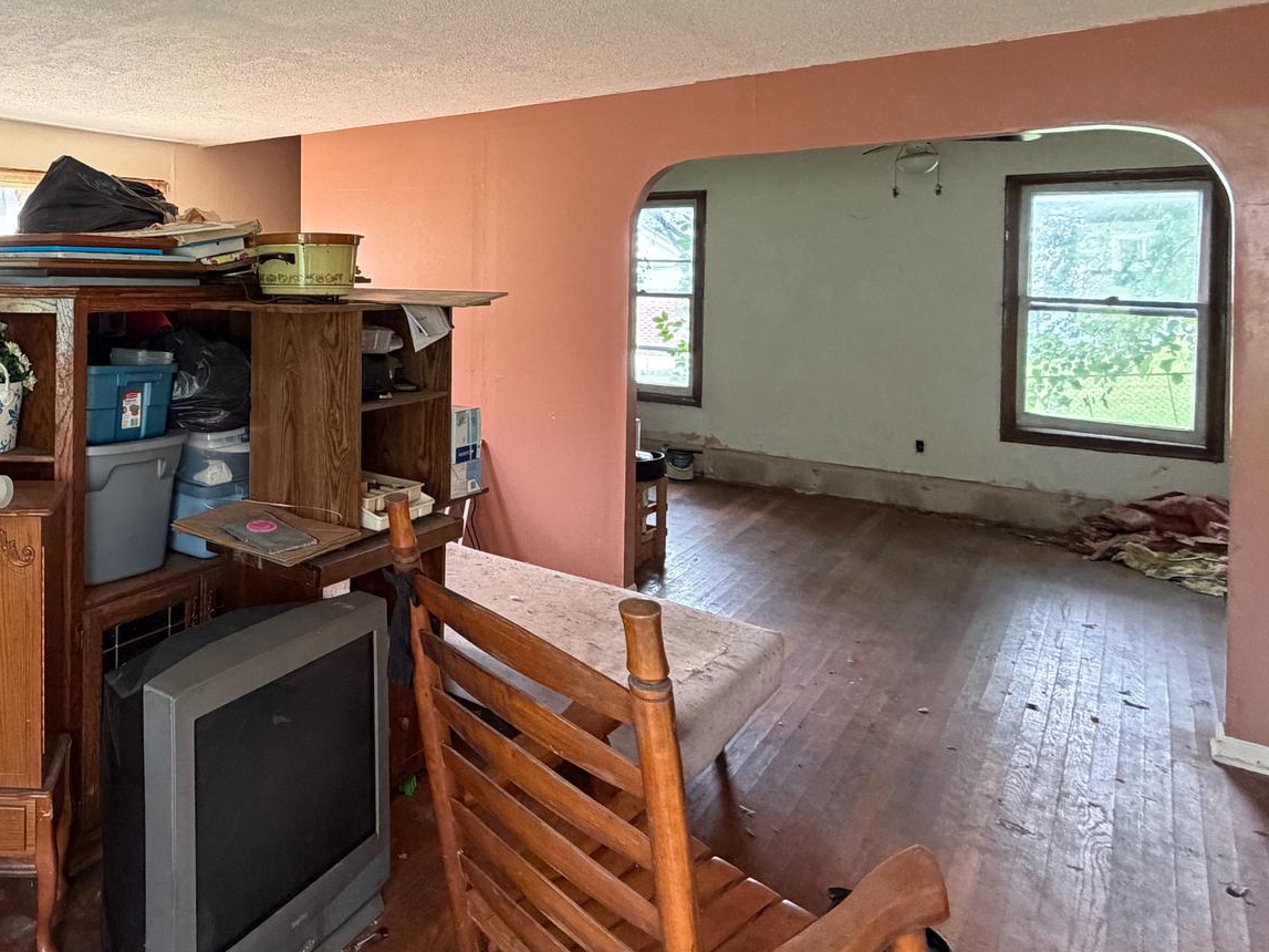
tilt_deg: -0.3
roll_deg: +0.0
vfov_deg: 53.1
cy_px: 270
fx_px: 916
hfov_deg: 60.7
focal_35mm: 25
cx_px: 171
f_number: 2.2
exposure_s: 1/60
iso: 500
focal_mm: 2.22
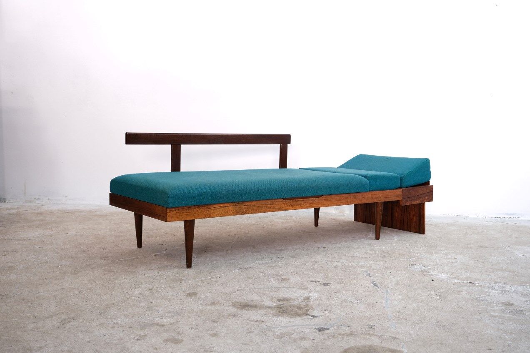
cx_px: 265
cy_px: 176
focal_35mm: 35
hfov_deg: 54.4
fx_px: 515
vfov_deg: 37.9
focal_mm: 23.5
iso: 1000
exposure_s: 1/34
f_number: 4
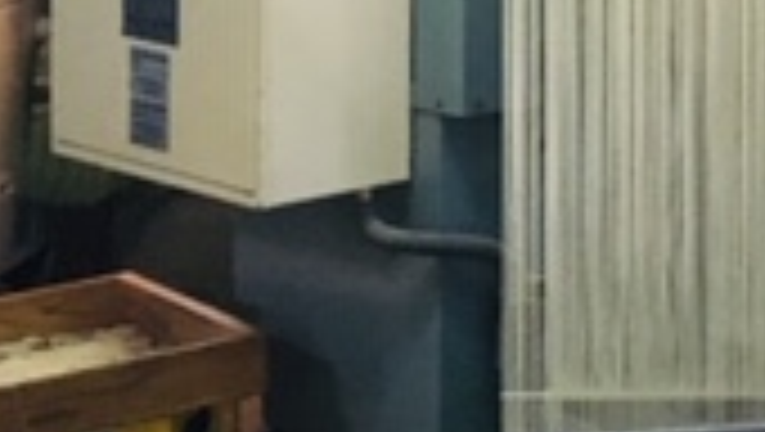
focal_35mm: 119
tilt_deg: -2.5
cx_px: 1364
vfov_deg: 9.7
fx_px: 2416
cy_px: -324
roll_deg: -0.7
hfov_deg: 15.5
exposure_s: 1/30
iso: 200
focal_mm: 4.15
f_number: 2.2
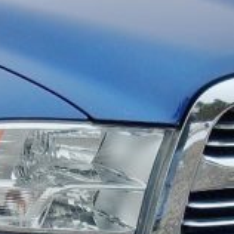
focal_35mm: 121
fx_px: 925
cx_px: 102
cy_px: 148
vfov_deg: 14.4
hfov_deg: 14.4
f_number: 3
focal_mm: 4.9
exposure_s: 1/250
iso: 80
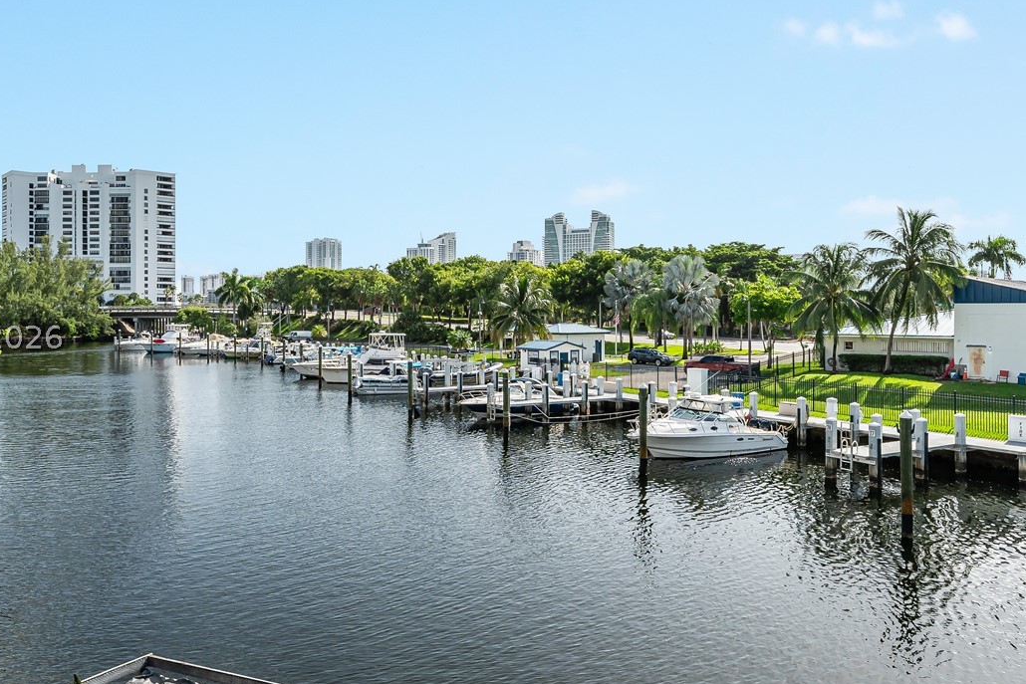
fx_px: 798
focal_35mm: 28
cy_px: 336
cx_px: 455
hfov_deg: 65.3
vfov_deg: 46.4
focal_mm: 17
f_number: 9
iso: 200
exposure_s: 1/500
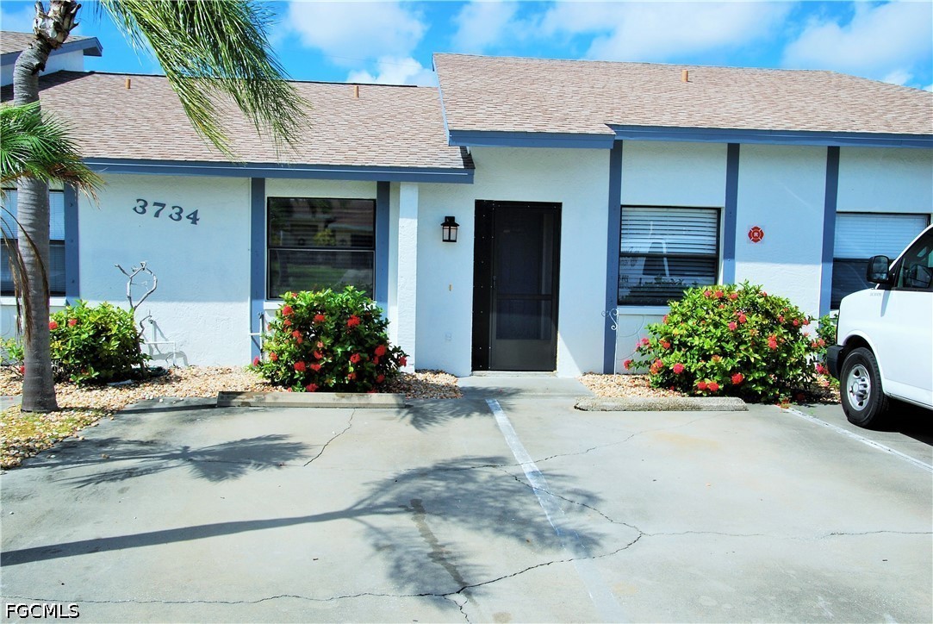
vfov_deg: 40.0
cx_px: 466
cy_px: 312
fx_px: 856
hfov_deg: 57.2
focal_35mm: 33
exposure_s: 1/250
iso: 100
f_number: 8
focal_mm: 22
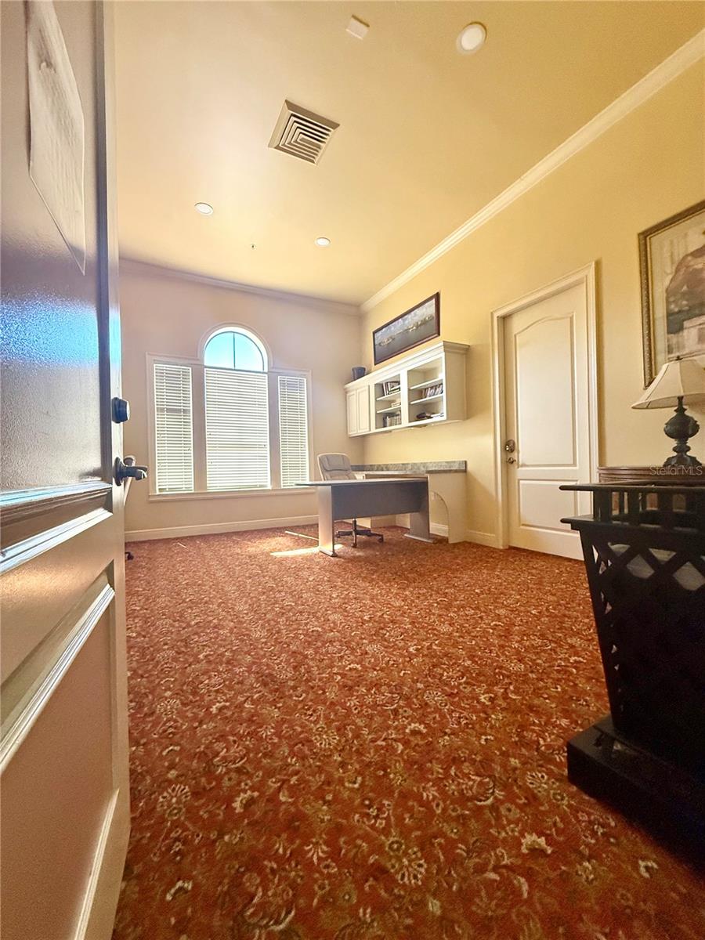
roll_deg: +0.4
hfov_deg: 85.7
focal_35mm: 14
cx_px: 352
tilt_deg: +1.0
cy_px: 470
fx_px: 380
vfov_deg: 102.1
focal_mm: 2.22
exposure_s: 1/120
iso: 500
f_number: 2.2
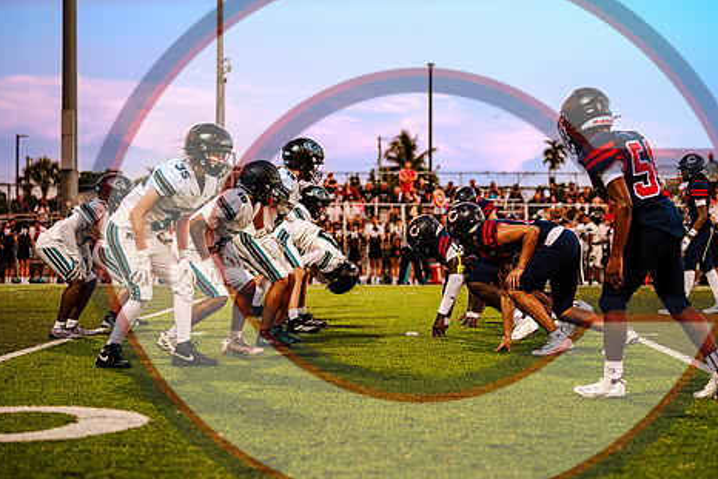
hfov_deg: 19.1
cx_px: 414
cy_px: 235
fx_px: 2135
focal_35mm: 107
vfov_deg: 12.8
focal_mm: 86
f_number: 2.8
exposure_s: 1/1000
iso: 2800
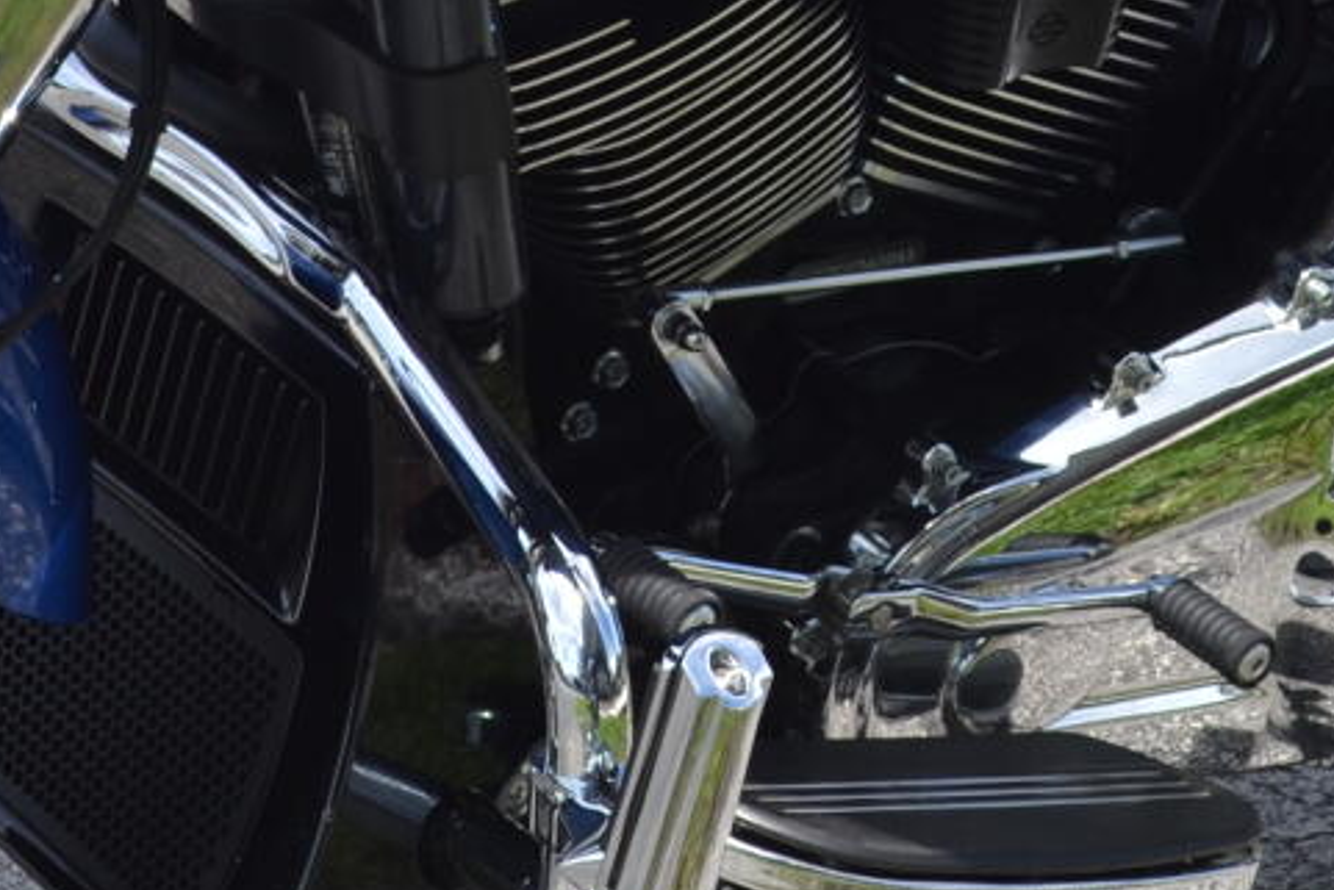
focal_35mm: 162
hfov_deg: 12.7
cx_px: 710
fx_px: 6004
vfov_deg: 8.3
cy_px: -306
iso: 100
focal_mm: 26
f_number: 7.1
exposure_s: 1/200
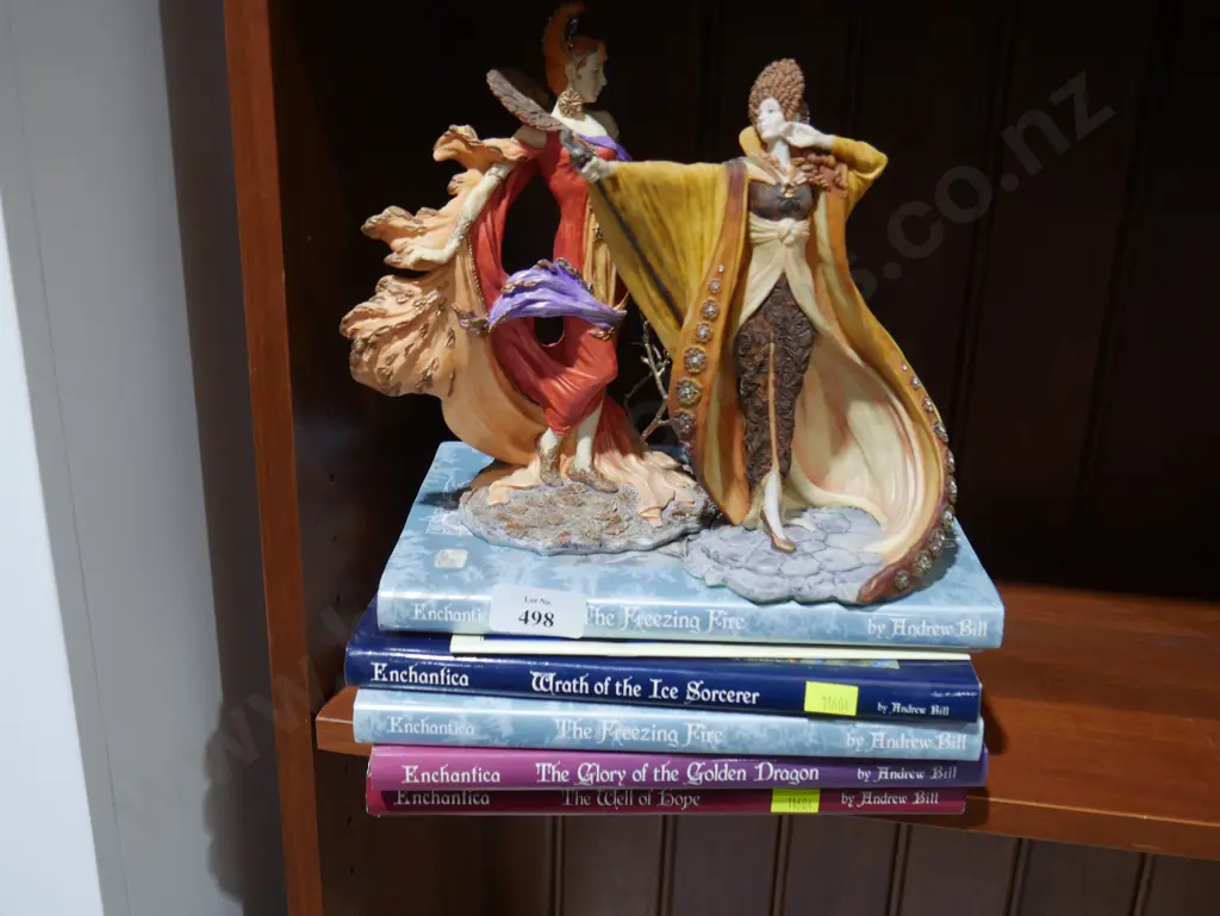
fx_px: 1269
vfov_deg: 39.7
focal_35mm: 36
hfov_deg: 51.3
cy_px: 458
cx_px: 610
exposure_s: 1/60
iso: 500
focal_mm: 18
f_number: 4
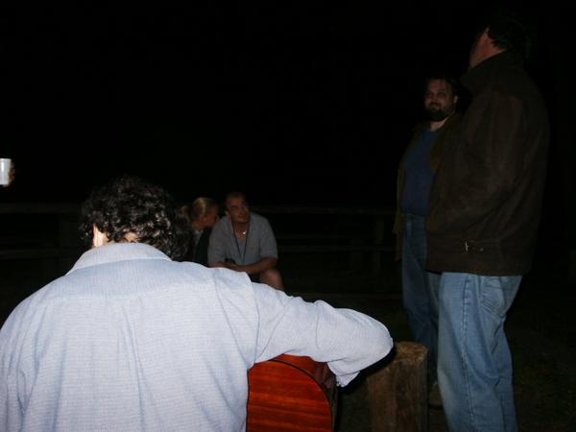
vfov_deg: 40.7
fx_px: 582
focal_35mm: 35
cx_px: 288
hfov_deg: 52.6
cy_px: 216
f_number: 3
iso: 200
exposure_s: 1/45
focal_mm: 7.18
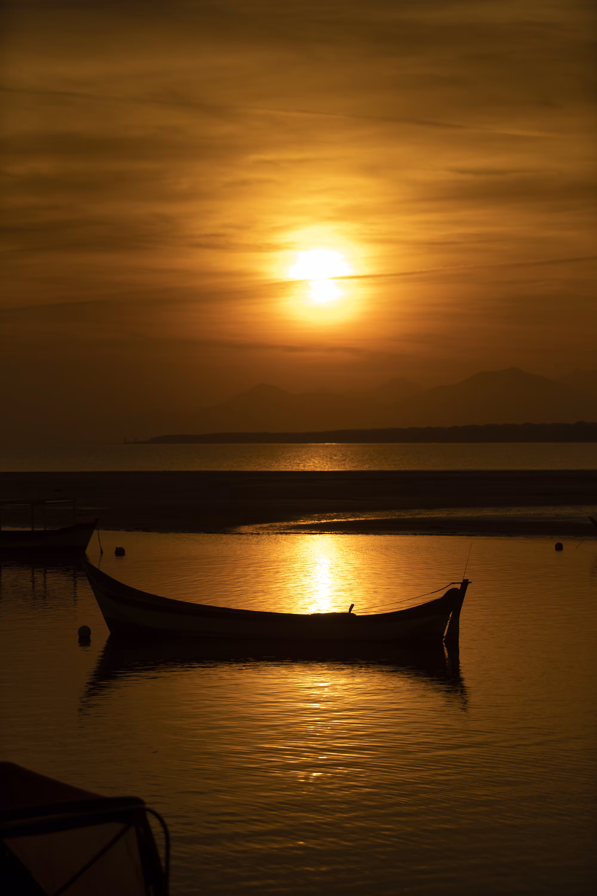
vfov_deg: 20.4
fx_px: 2487
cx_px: 298
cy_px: 448
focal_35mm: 100
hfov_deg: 13.7
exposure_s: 1/8000
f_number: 2.8
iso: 100
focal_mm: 100
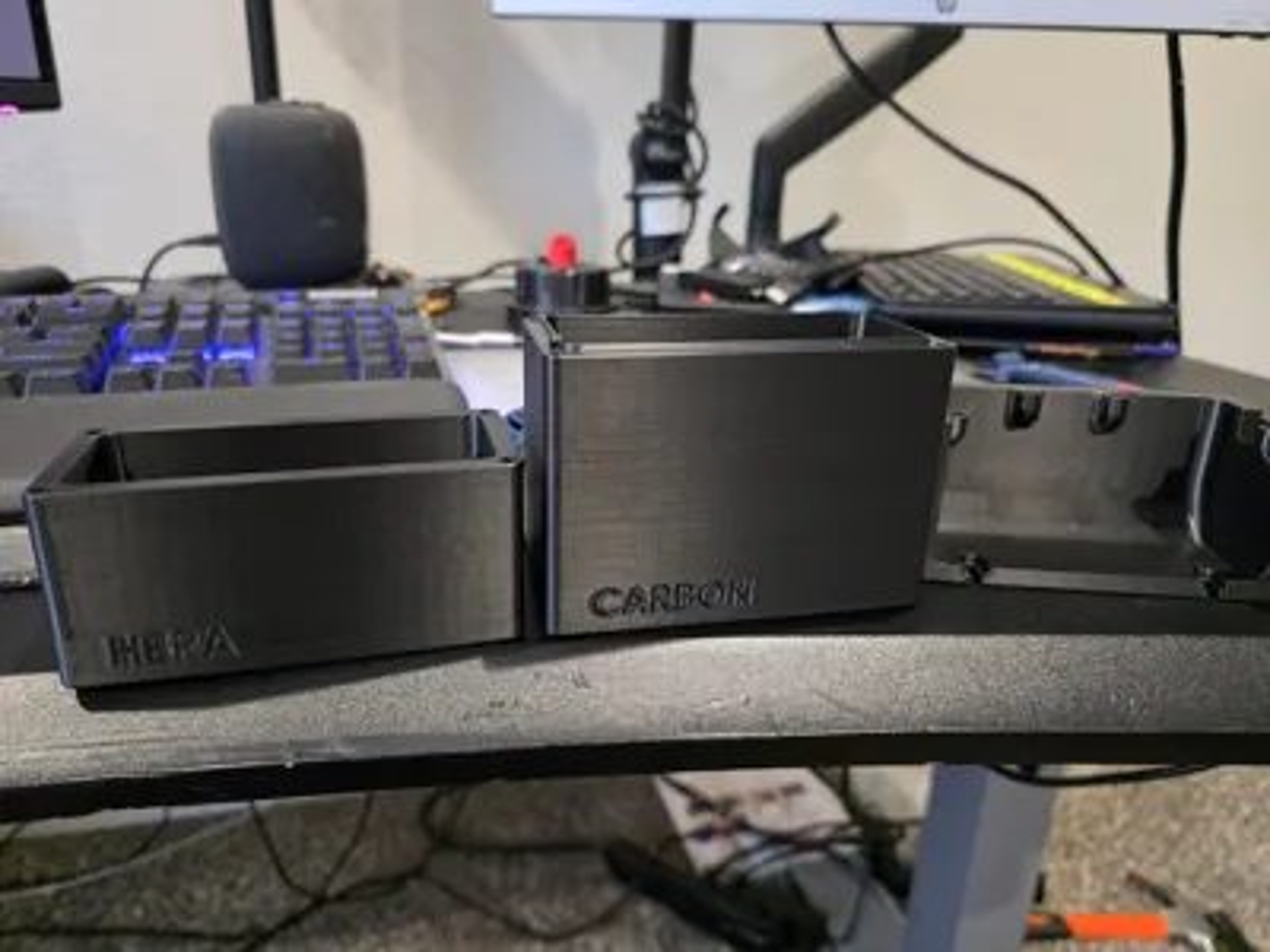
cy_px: 476
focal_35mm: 23
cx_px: 635
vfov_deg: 58.9
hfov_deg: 73.9
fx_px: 844
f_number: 1.7
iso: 2500
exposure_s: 1/120
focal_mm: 6.3
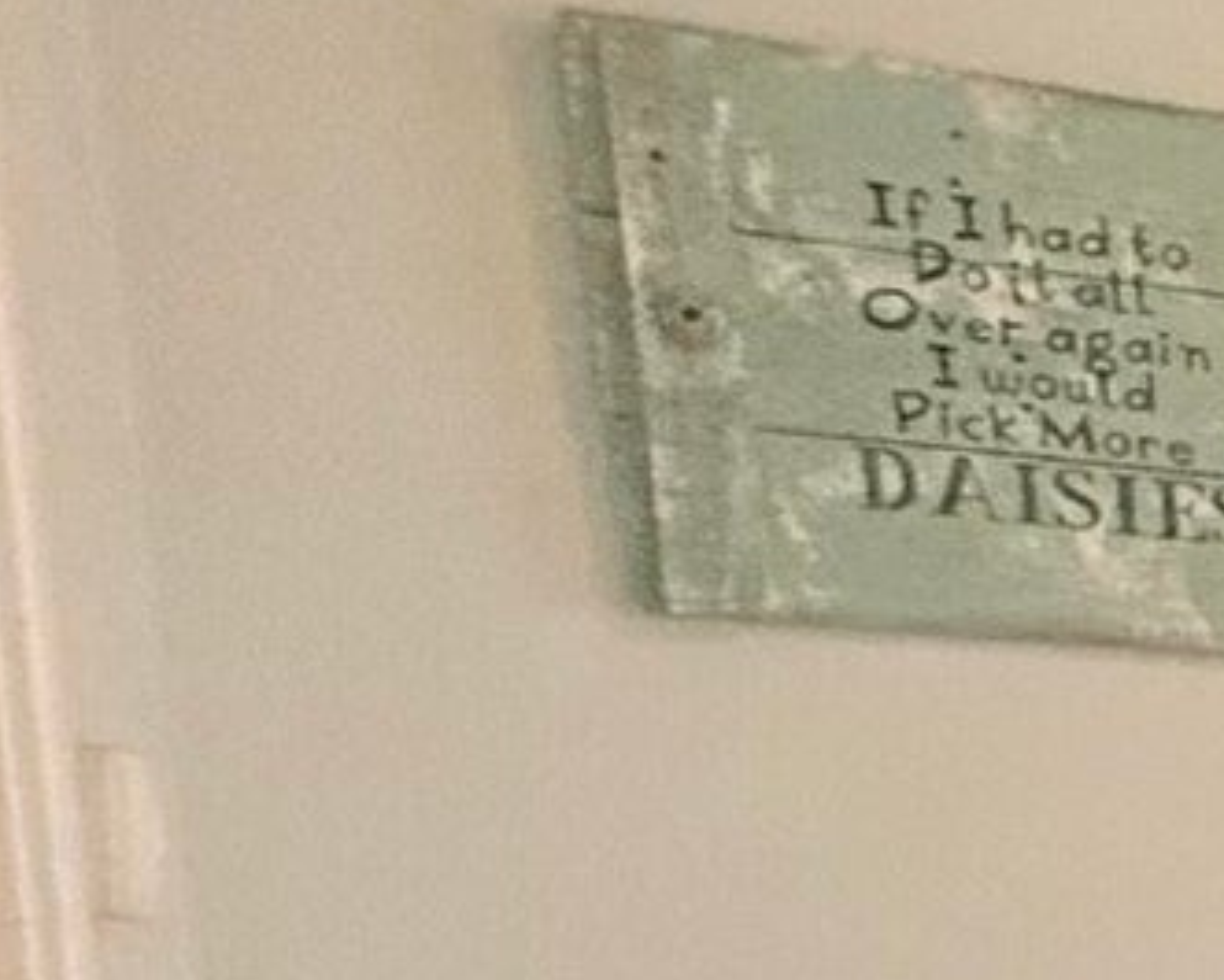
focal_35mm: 88
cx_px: 3433
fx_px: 3189
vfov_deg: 15.8
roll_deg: -2.7
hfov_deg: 12.4
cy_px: 1553
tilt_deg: -9.2
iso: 250
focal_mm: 2.22
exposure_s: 1/60
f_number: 2.2
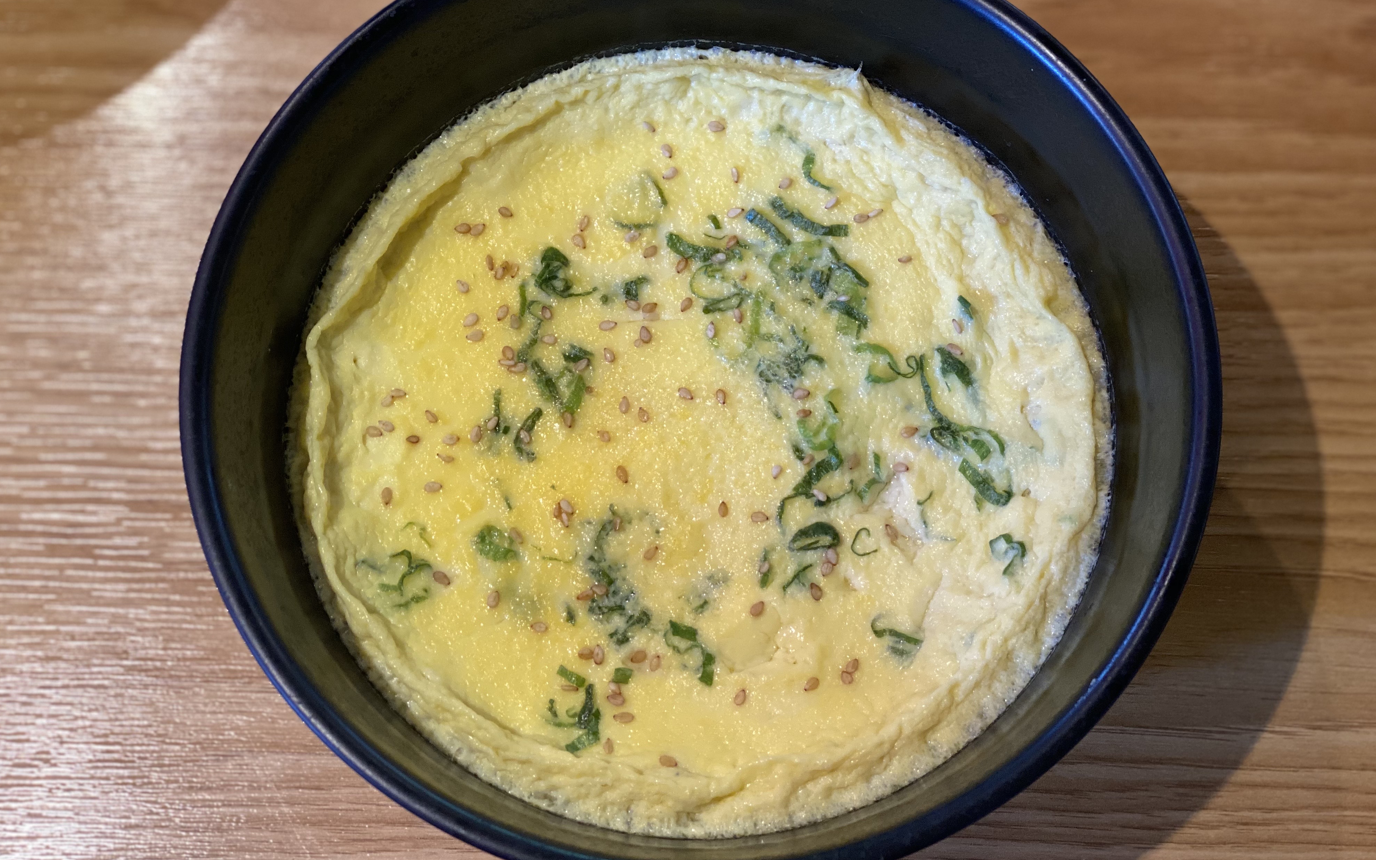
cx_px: 683
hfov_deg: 36.3
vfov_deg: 23.1
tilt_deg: -71.9
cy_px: 377
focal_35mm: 56
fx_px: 2100
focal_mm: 6
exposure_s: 1/40
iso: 160
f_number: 2
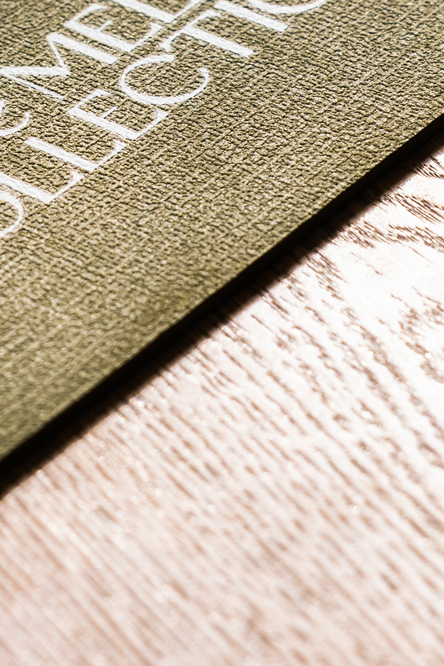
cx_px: -239
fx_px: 4570
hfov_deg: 5.5
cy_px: -226
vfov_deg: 8.2
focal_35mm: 247
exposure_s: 1/400
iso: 250
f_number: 4
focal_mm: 70
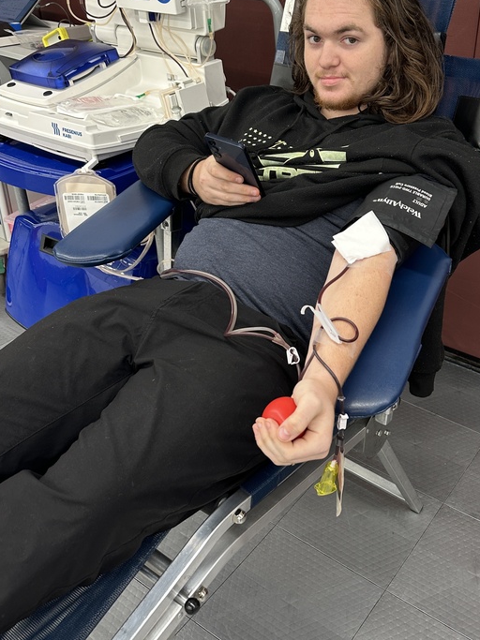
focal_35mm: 36
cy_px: 287
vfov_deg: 51.3
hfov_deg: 39.5
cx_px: 292
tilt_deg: -29.9
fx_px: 666
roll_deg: -2.6
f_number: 1.78
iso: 125
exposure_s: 1/60
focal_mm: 6.86
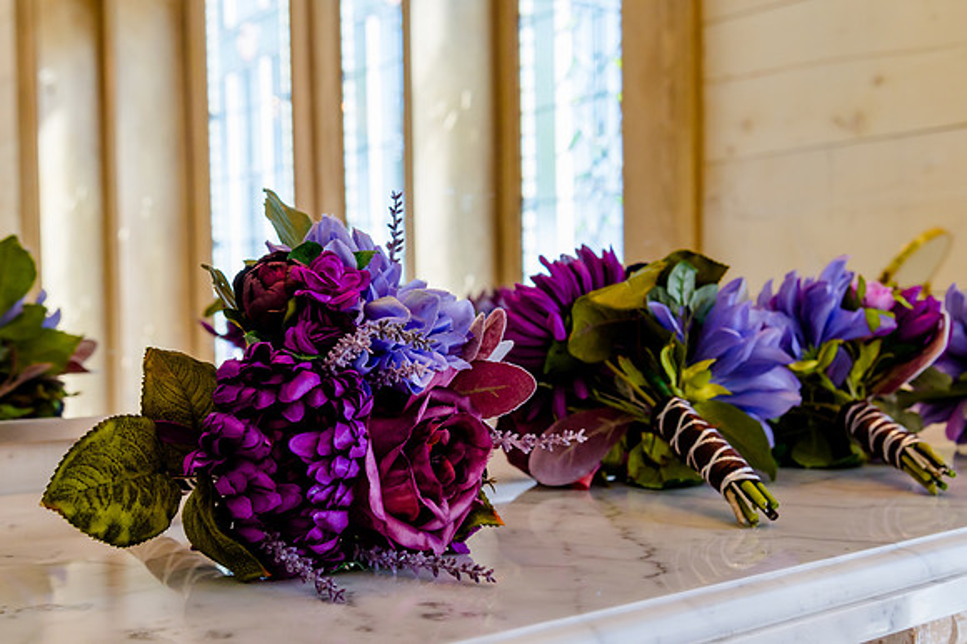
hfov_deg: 41.4
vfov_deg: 28.2
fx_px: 1280
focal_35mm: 48
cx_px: 455
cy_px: 340
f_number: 7.1
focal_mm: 44
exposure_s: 1/250
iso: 800
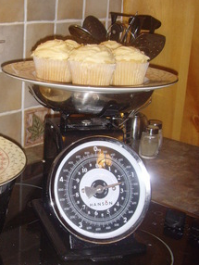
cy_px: 173
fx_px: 497
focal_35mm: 65
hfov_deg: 22.3
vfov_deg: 29.6
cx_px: 35
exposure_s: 1/45
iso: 200
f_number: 3.5
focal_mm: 6.6
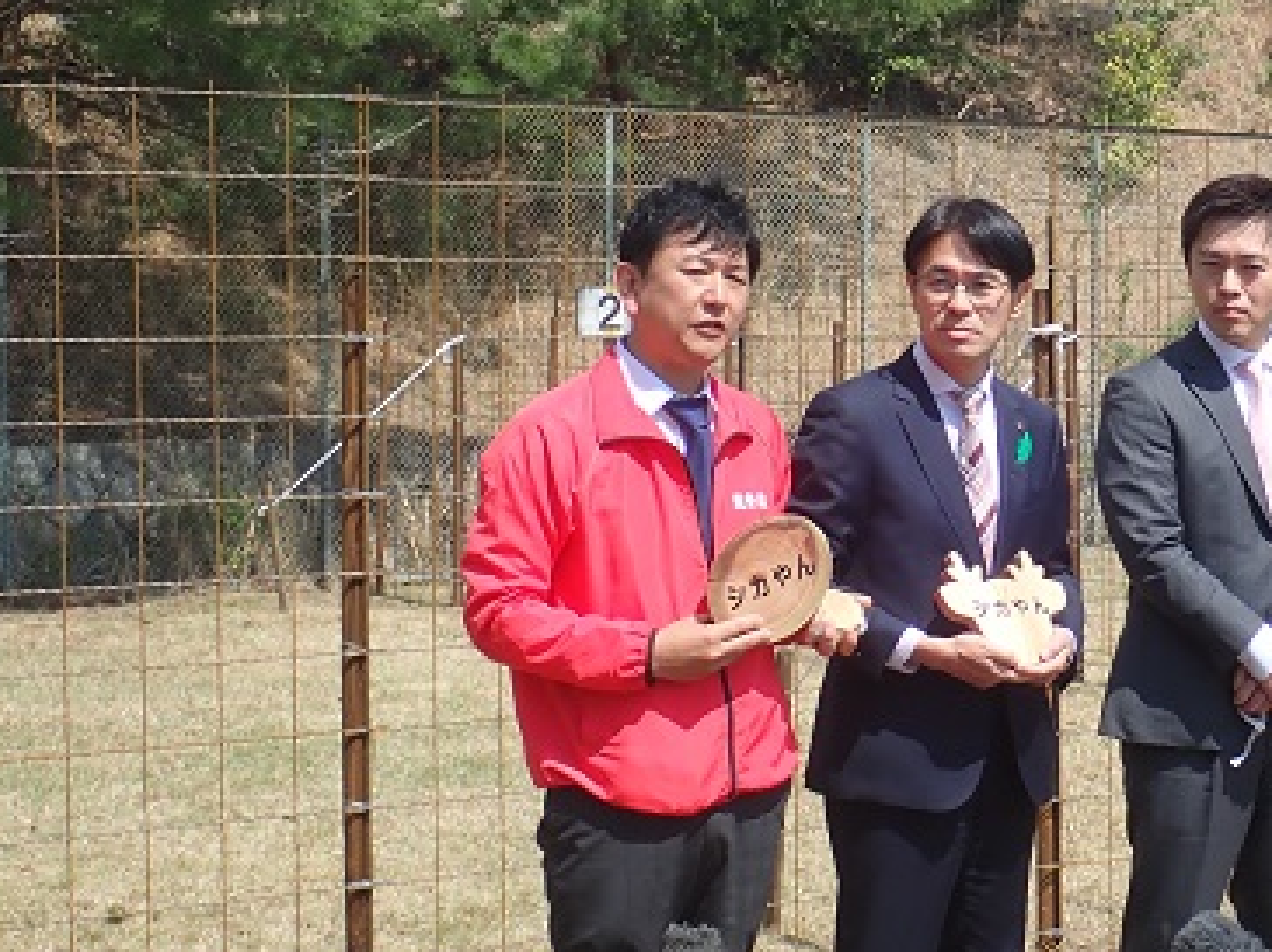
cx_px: 965
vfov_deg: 16.2
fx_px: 3341
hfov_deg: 21.4
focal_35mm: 91
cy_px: 523
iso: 100
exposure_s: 1/320
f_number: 5
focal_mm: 10.29
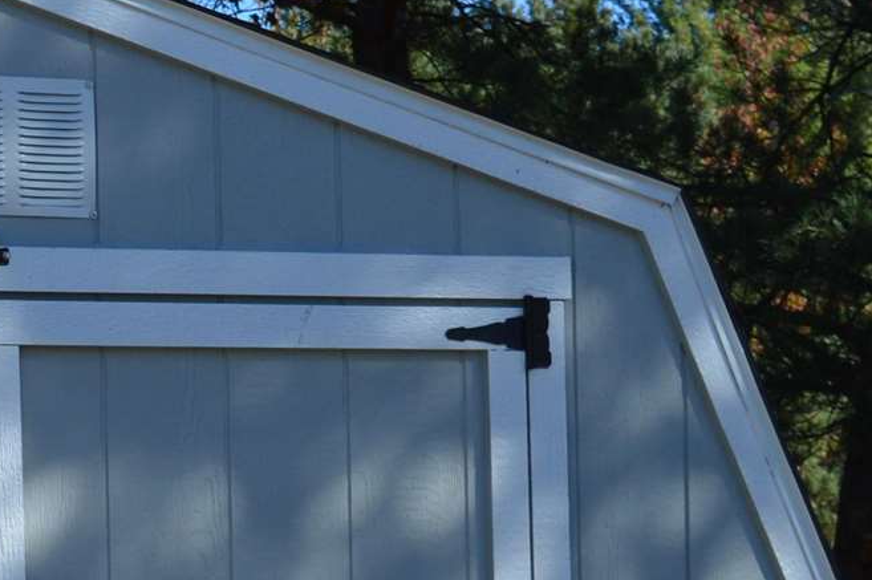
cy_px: 853
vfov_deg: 7.7
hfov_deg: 11.4
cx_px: -273
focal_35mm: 175
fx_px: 4244
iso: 100
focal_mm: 25
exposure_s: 1/250
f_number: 8
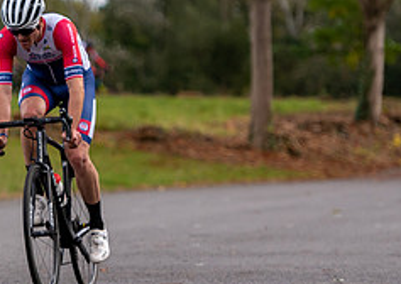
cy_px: 80
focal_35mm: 432
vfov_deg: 3.3
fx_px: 4907
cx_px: -127
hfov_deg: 4.7
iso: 160
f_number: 2.8
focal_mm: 135
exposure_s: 1/2500
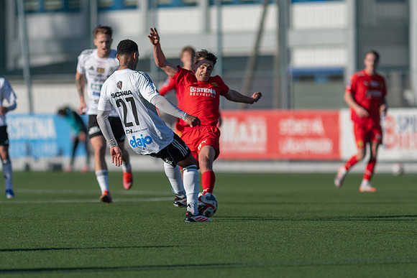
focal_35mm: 450
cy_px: 139
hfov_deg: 4.6
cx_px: 208
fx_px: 5213
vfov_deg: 3.1
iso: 100
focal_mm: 300
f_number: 3.2
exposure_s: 1/2000
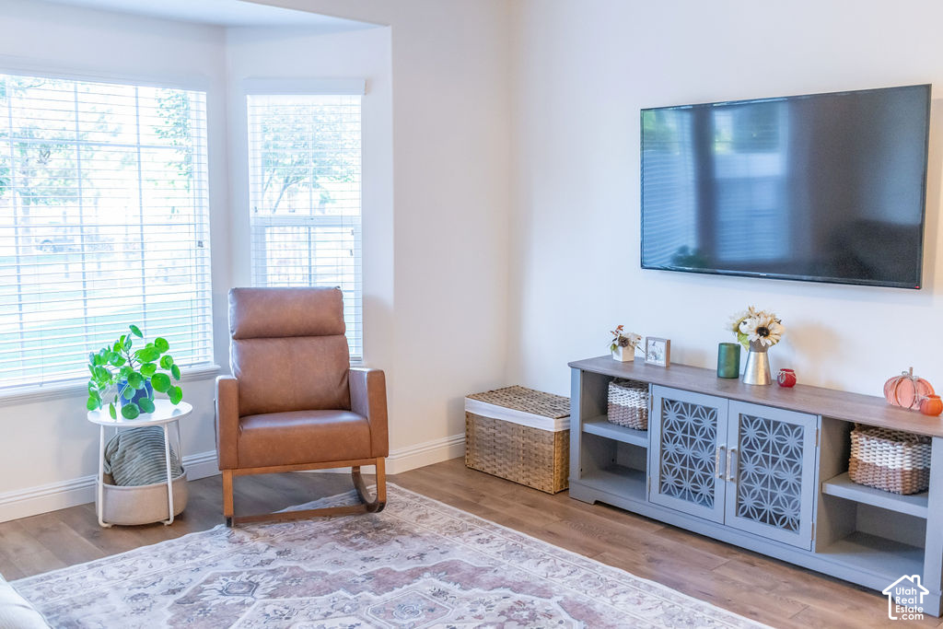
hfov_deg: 54.1
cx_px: 472
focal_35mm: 35
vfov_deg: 37.6
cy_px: 314
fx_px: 923
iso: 1000
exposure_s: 1/250
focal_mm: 35
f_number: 3.2
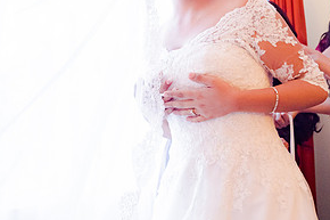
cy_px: 63
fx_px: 531
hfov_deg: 33.8
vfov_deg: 23.2
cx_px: 246
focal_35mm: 58
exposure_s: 1/200
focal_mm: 26
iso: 1600
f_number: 2.8
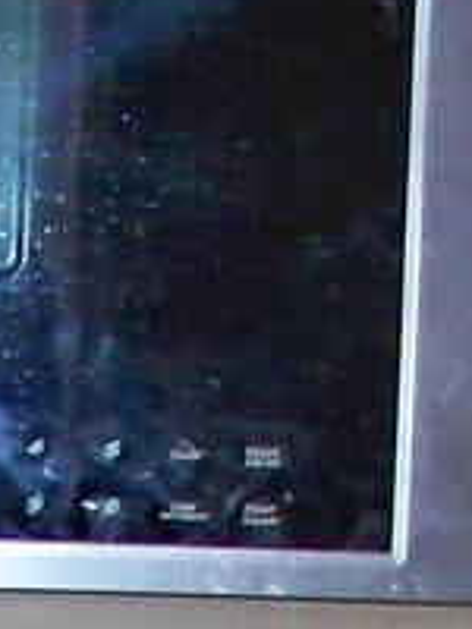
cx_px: -384
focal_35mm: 253
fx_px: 4600
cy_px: 1566
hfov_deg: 5.8
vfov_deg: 7.3
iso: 200
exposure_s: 1/30
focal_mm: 5.85
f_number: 2.8
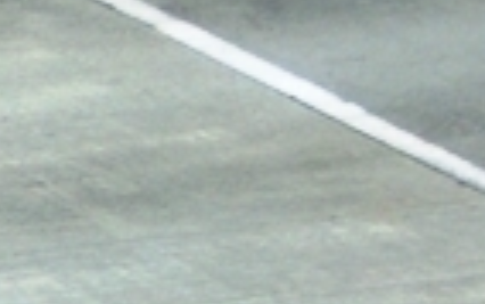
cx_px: -615
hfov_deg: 5.4
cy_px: 745
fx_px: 4974
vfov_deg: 3.5
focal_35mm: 376
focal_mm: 11.17
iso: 80
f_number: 4.6
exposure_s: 1/160
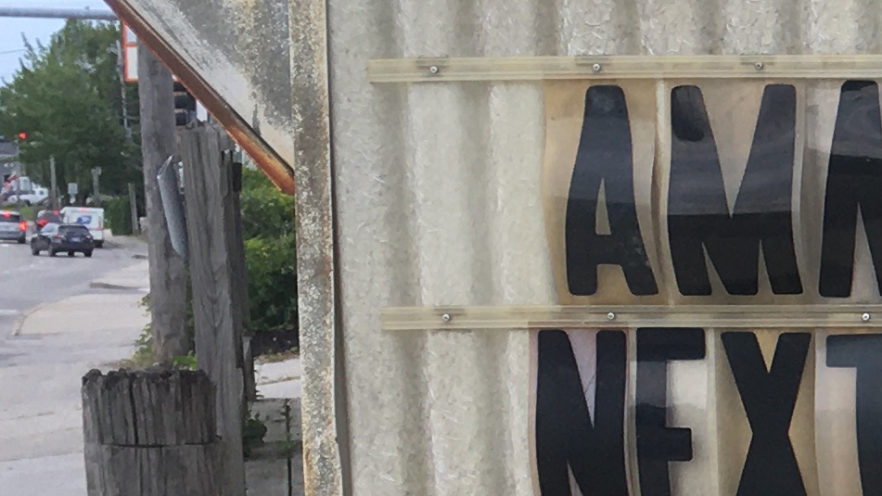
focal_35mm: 134
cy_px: 401
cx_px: 1540
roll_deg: +1.1
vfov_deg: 9.0
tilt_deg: -4.1
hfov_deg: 14.3
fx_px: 3134
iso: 25
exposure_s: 1/434
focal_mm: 4.15
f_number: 2.2
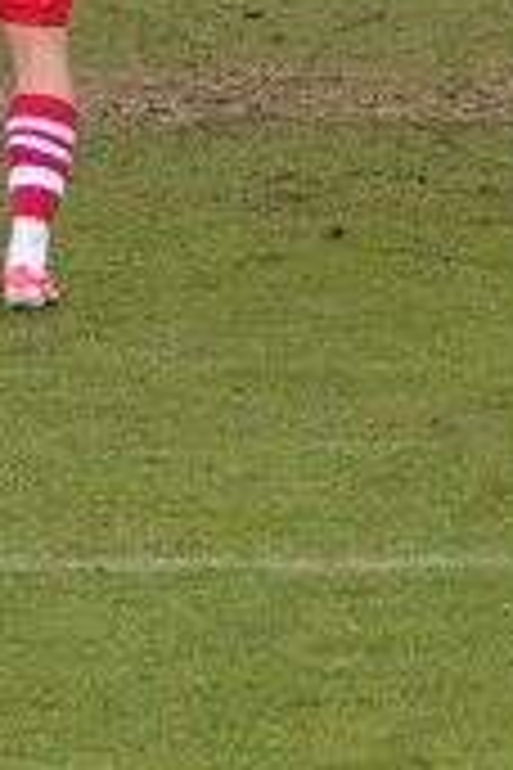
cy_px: -356
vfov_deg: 2.1
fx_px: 21395
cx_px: 0
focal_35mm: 1001
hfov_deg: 1.4
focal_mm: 31.5
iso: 125
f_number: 3.5
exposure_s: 1/250
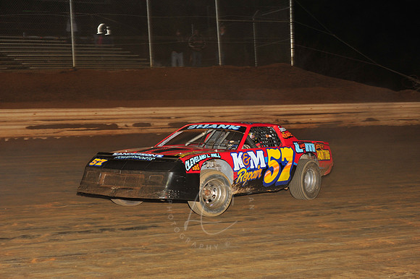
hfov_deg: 23.7
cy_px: 140
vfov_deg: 15.9
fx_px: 1003
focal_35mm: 86
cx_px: 210
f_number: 6.3
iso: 800
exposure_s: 1/250
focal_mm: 86
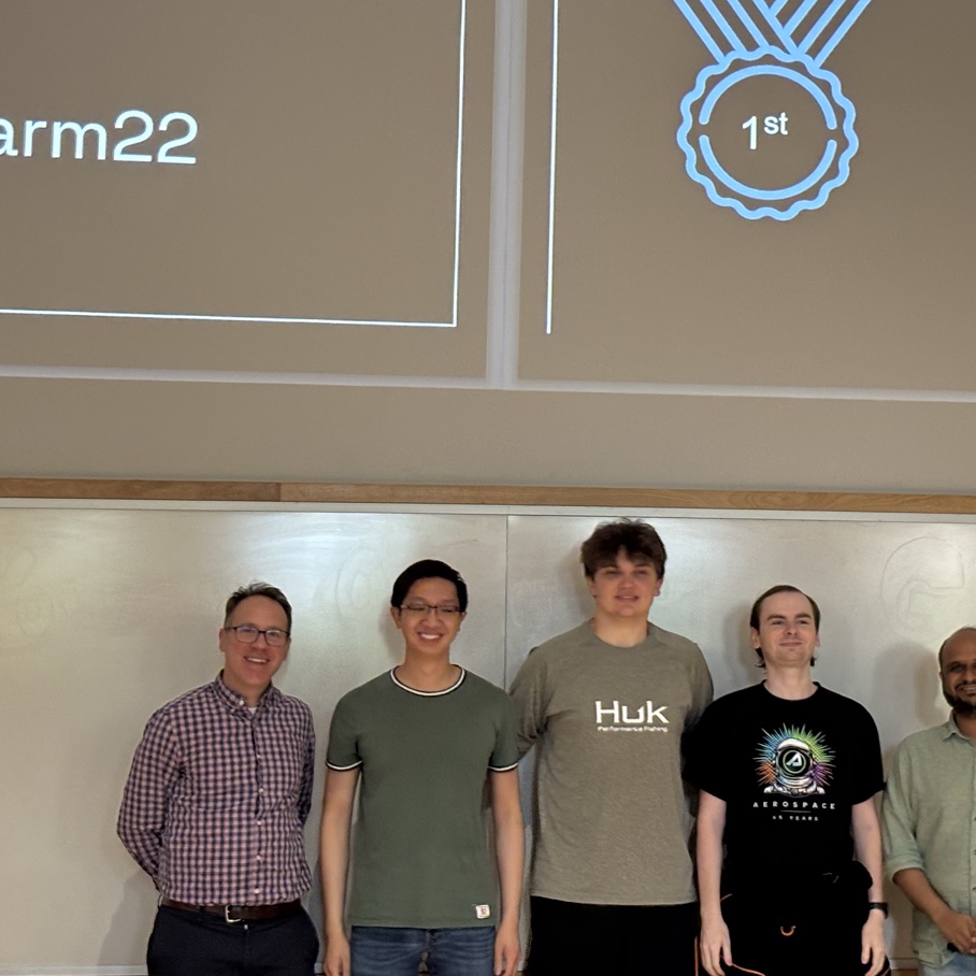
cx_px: 651
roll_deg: +0.0
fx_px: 2584
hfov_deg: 21.3
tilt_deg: +8.0
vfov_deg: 21.4
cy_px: 393
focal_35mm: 81
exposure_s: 1/40
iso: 200
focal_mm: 5.96
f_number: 1.6
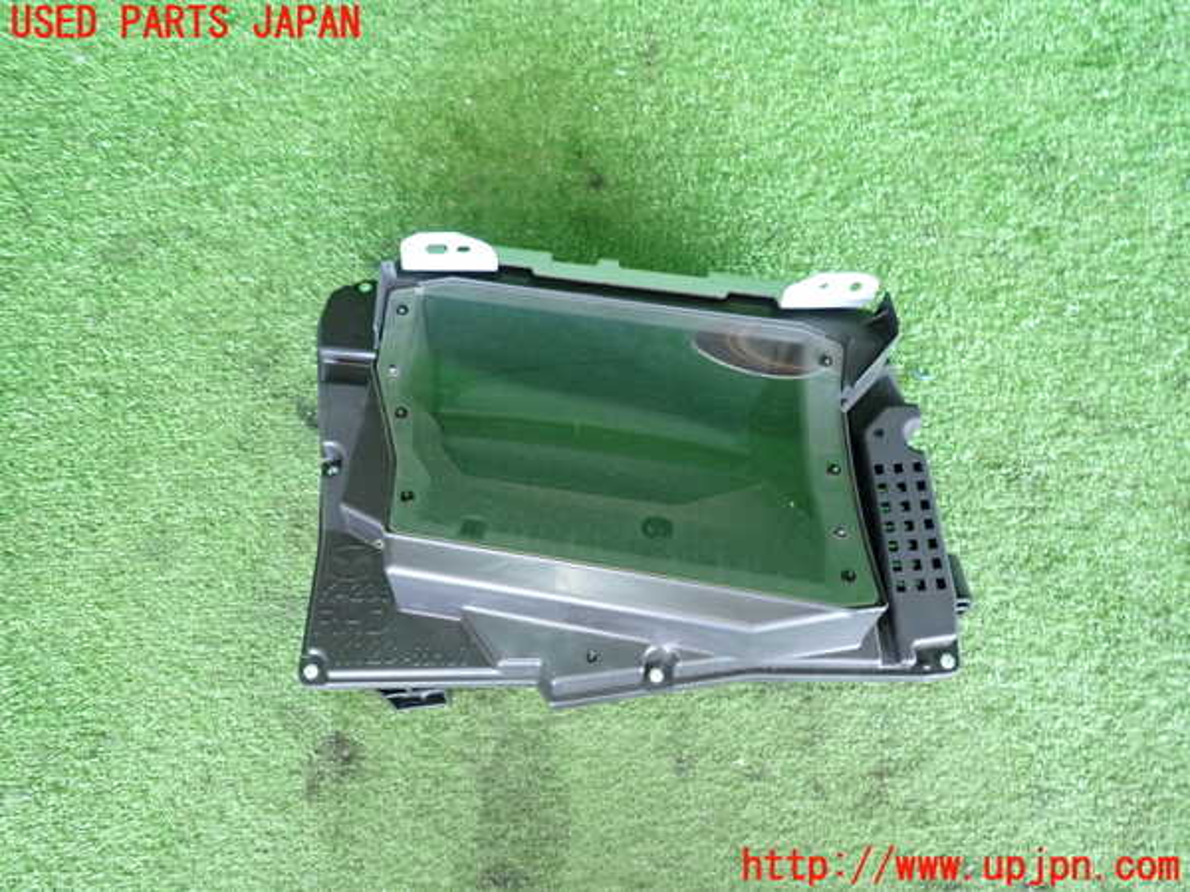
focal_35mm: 25
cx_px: 595
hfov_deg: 69.4
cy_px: 446
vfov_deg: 54.9
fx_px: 859
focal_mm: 4.5
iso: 200
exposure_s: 1/30
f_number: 2
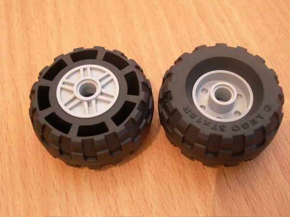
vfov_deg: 28.6
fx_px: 427
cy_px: 108
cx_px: 145
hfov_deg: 37.5
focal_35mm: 51
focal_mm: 10.6
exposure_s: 1/3.1
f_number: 3.2
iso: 200
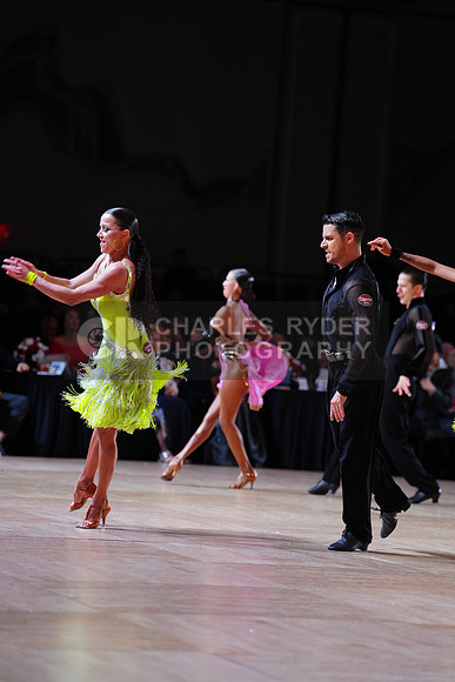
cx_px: 228
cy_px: 341
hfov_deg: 9.5
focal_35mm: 144
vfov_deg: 14.2
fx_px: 2728
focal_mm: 144
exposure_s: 1/500
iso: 800
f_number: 2.8
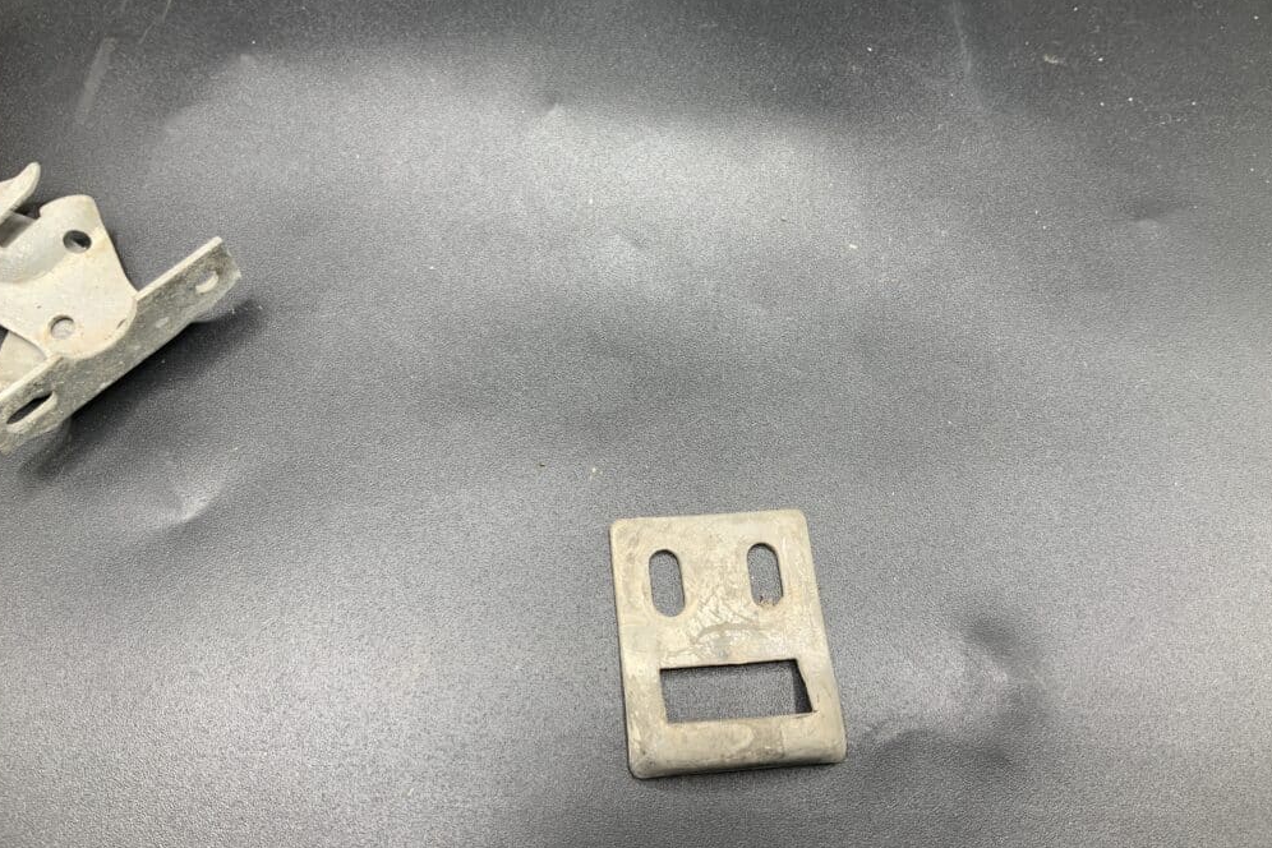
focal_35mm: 31
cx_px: 636
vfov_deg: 42.3
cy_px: 381
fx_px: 1095
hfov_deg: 60.3
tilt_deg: -65.7
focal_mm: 3
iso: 32
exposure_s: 1/120
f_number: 1.8
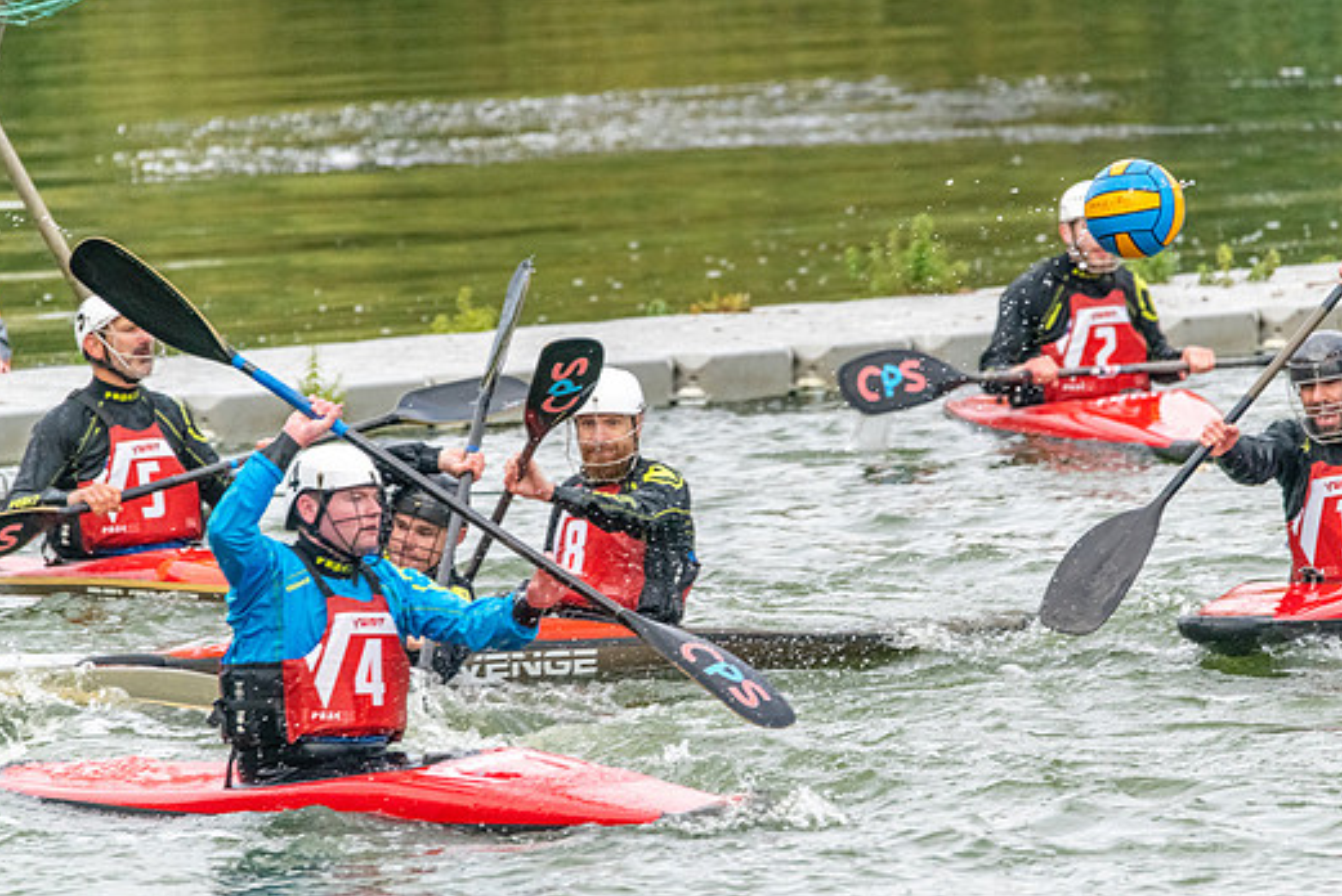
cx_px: 735
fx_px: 16672
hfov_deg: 4.6
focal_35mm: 447
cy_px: 451
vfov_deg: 3.1
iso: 3200
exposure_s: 1/2000
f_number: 7.1
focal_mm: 400
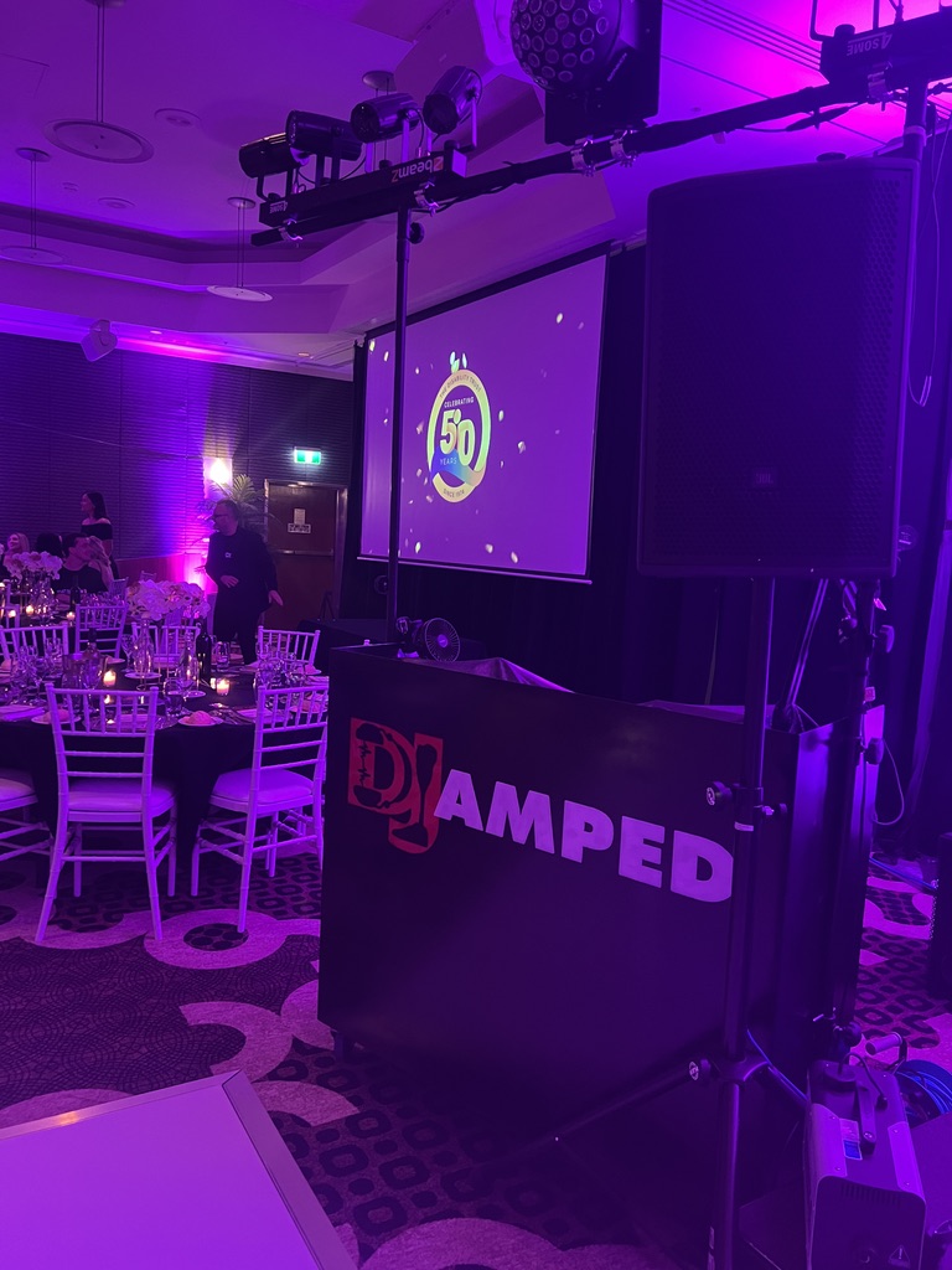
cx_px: 476
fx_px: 953
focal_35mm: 26
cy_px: 635
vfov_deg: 67.3
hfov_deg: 53.1
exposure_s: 1/36
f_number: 1.5
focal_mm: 5.7
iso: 640
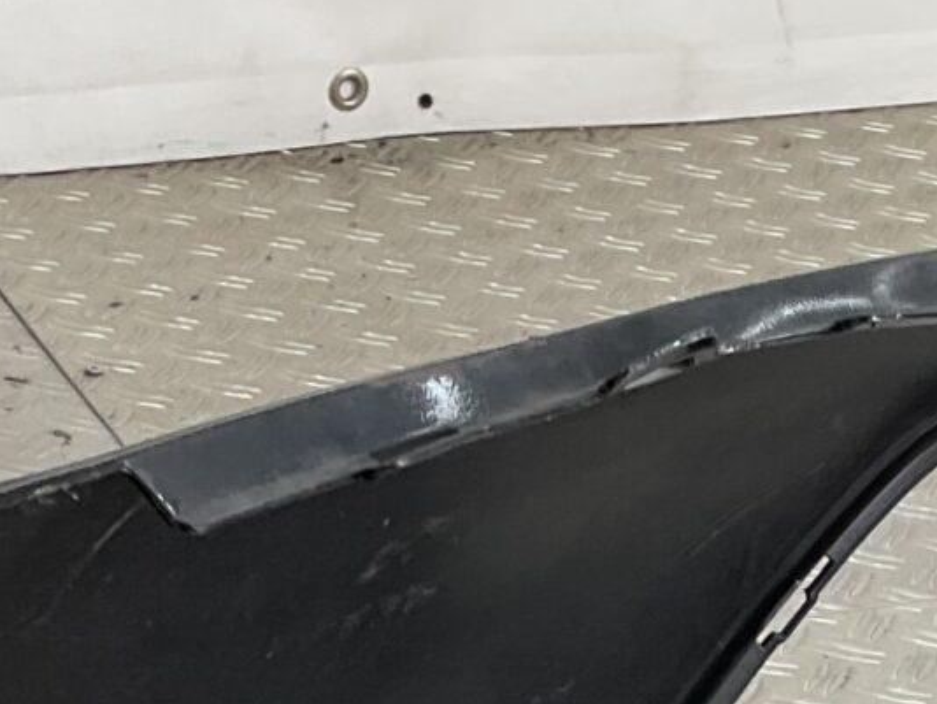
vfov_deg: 10.1
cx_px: 828
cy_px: 1255
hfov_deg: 14.1
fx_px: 3764
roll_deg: -9.5
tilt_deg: -32.2
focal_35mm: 139
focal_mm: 3
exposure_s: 1/100
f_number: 1.8
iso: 20
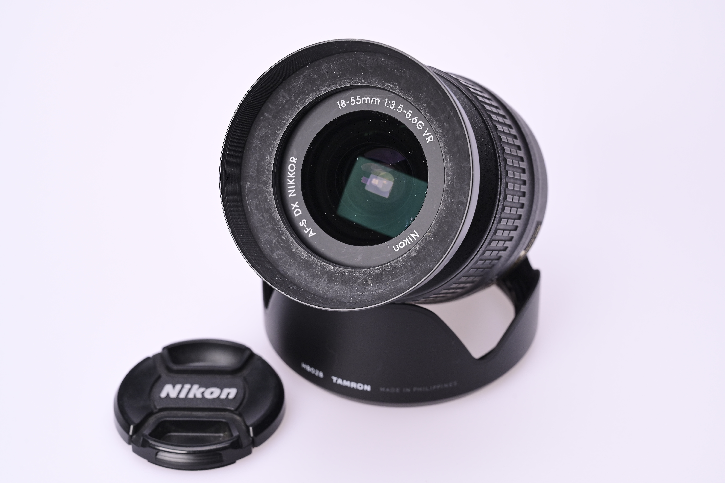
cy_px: 242
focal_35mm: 70
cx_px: 362
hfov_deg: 28.9
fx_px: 1409
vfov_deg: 19.4
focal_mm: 70
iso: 640
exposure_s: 1/100
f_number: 10
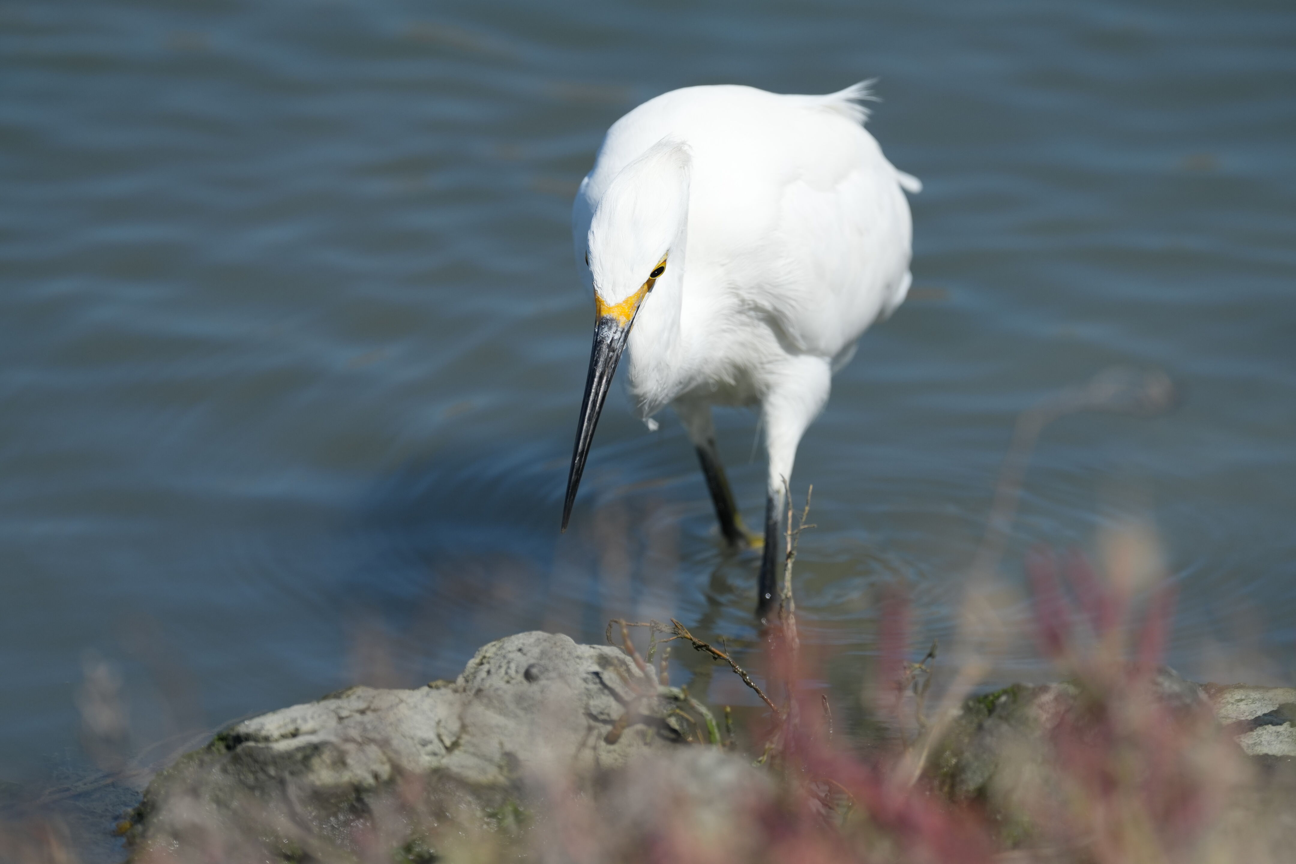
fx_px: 16883
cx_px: 648
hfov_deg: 4.4
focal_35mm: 469
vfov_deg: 2.9
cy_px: 432
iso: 400
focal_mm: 469
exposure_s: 1/2000
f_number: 6.3
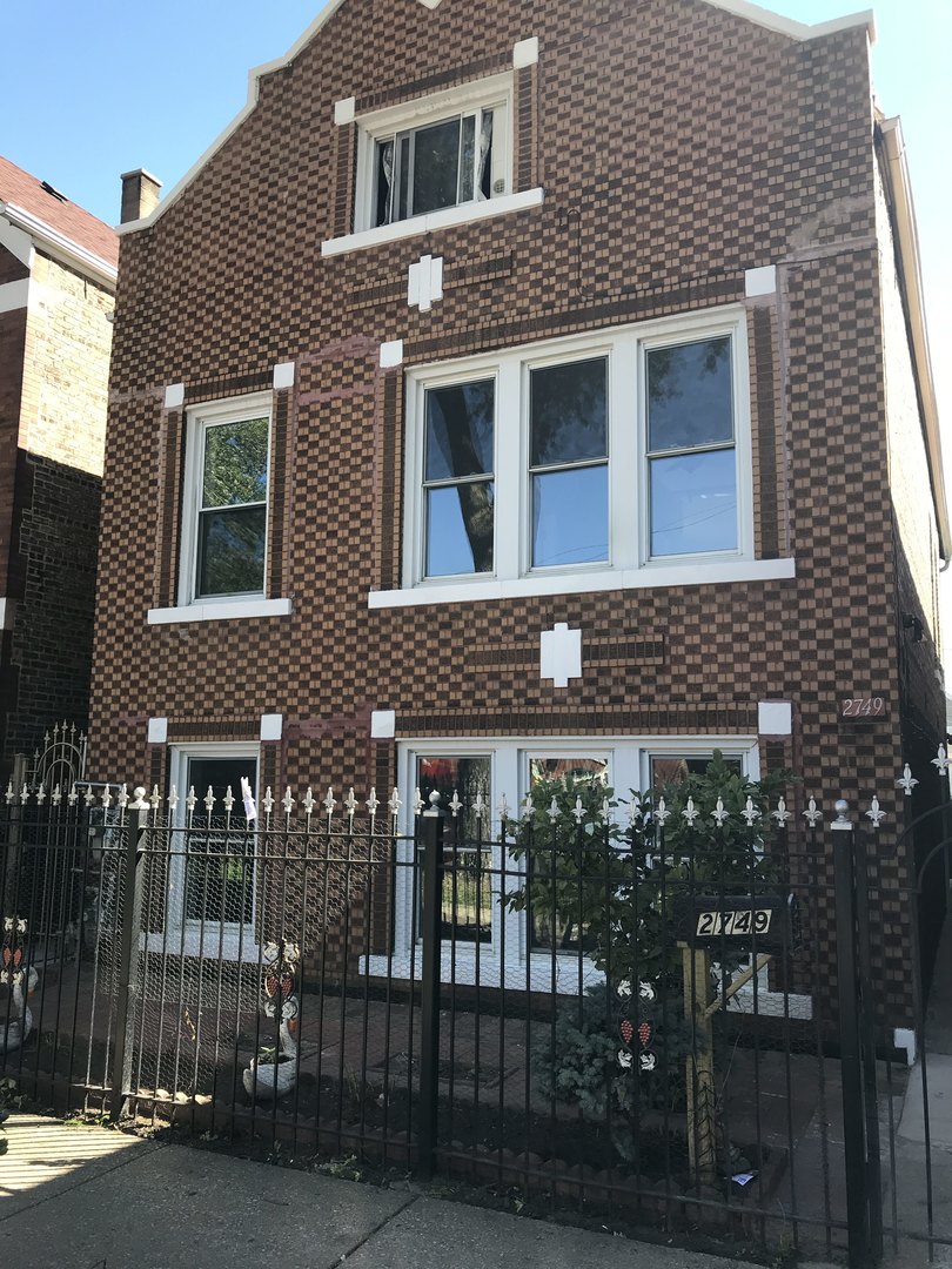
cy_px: 634
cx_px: 476
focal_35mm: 28
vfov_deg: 63.4
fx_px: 1027
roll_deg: -0.9
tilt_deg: +8.7
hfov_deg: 49.7
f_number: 1.8
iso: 20
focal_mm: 3.99
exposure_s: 1/406
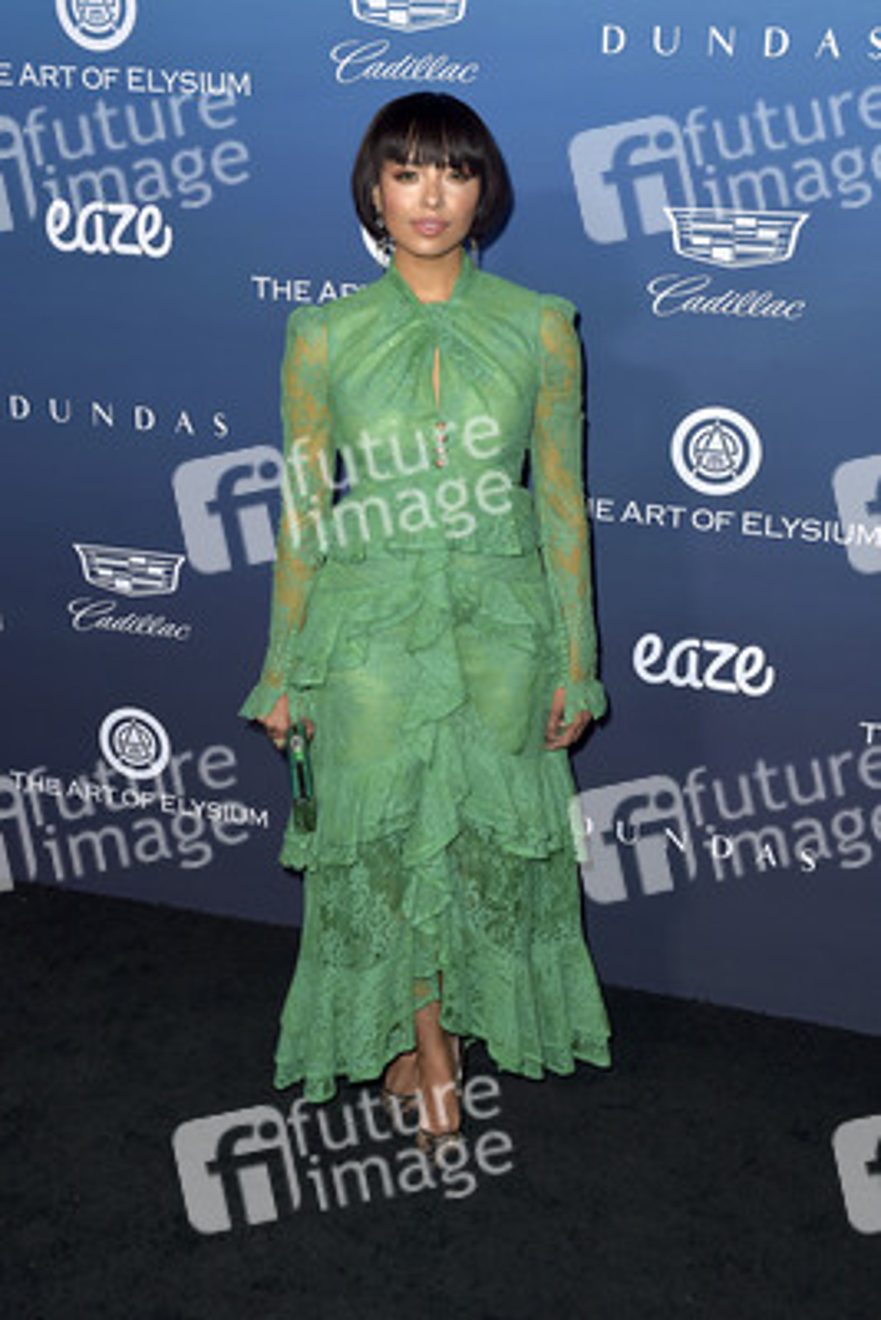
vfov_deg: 43.6
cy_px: 660
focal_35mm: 45
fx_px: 1650
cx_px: 440
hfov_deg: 29.9
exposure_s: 1/250
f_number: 5.6
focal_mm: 45
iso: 250
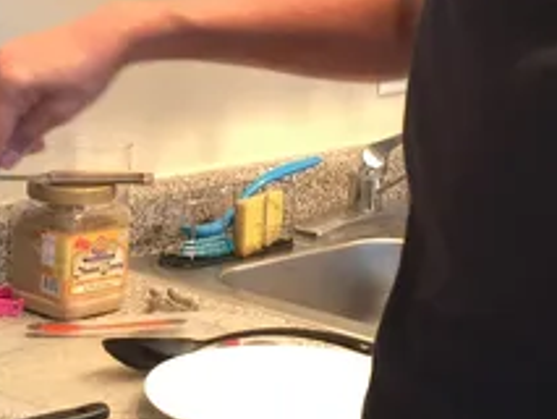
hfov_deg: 17.9
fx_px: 1755
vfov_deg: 13.4
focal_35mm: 109
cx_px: 139
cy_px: -5
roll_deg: -2.0
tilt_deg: -5.6
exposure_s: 1/4
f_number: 2.2
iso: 64
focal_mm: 4.15
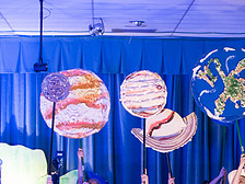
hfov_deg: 11.3
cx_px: 202
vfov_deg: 8.5
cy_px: 194
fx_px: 1232
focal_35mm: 174
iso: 1400
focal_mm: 70
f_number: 2.8
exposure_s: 1/80
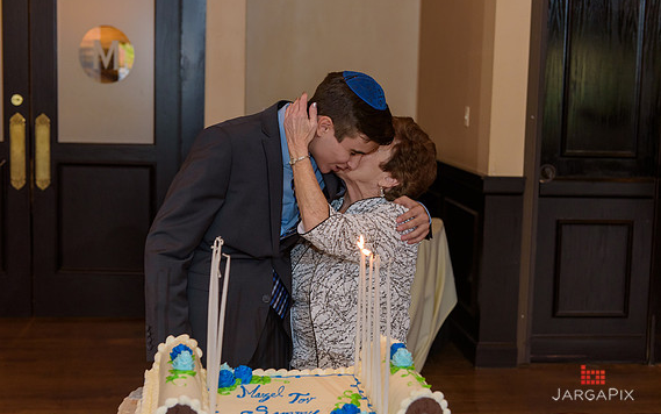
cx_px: 326
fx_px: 973
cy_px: 201
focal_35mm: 54
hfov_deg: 37.5
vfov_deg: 24.0
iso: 1600
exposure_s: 1/125
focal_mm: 52
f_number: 3.2
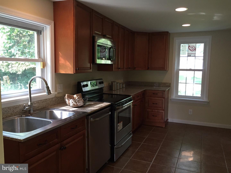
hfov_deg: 61.7
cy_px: 86
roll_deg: -1.9
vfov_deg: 48.2
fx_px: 194
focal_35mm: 29
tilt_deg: -6.8
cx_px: 116
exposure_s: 1/30
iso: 50
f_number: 2.2
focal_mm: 4.15
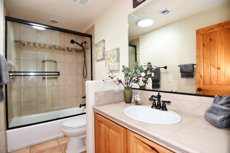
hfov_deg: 96.7
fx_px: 102
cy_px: 76
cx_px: 115
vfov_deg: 73.7
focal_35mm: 16
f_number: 4
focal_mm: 11
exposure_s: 1/60
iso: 320
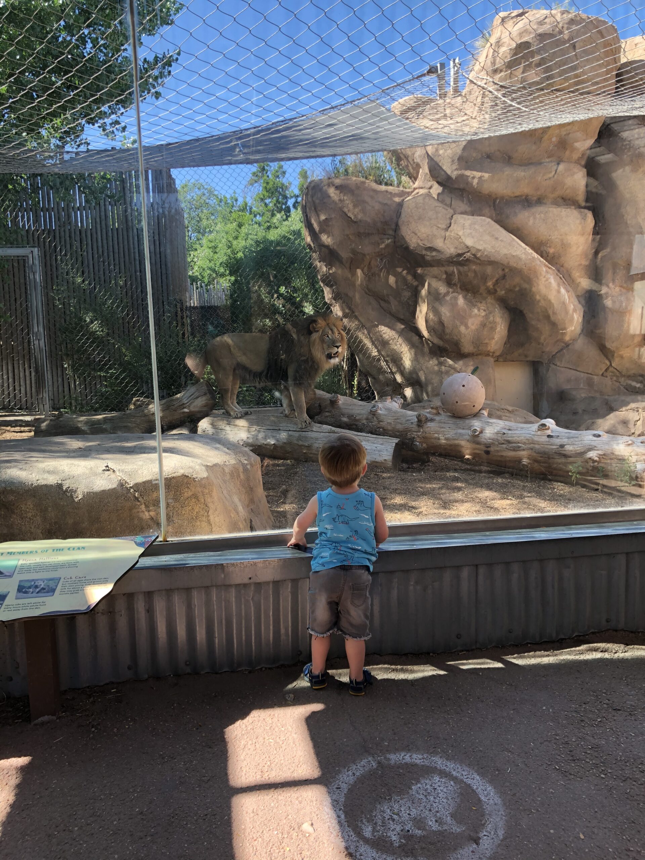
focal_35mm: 28
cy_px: 430
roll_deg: +2.0
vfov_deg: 63.4
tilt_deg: -4.9
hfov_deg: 49.7
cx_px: 322
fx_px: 696
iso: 20
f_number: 1.8
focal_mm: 4
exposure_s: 1/185
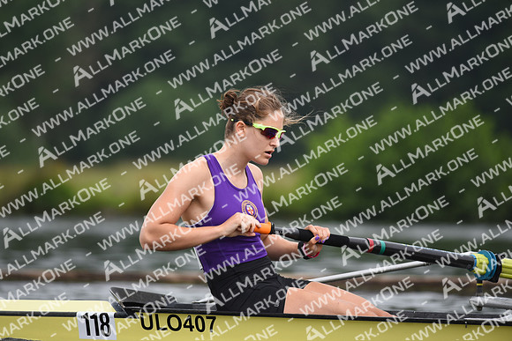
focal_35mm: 300
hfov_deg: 6.9
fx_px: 4267
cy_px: 170
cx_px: 256
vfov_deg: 4.6
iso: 320
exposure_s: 1/1600
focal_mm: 300
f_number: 4
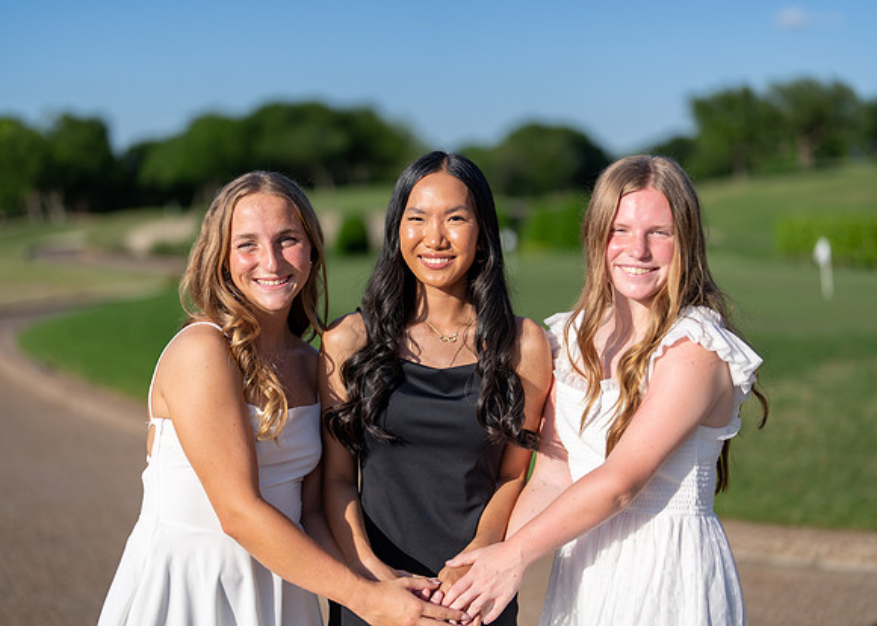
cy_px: 313
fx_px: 1309
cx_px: 438
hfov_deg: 37.0
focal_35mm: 53
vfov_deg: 26.9
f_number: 1.2
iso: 100
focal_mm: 50
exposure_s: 1/10000
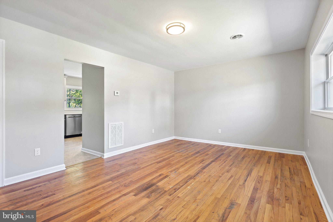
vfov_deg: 73.7
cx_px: 166
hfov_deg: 96.7
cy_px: 111
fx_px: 148
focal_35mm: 16
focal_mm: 16
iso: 500
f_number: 8
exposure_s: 1/5
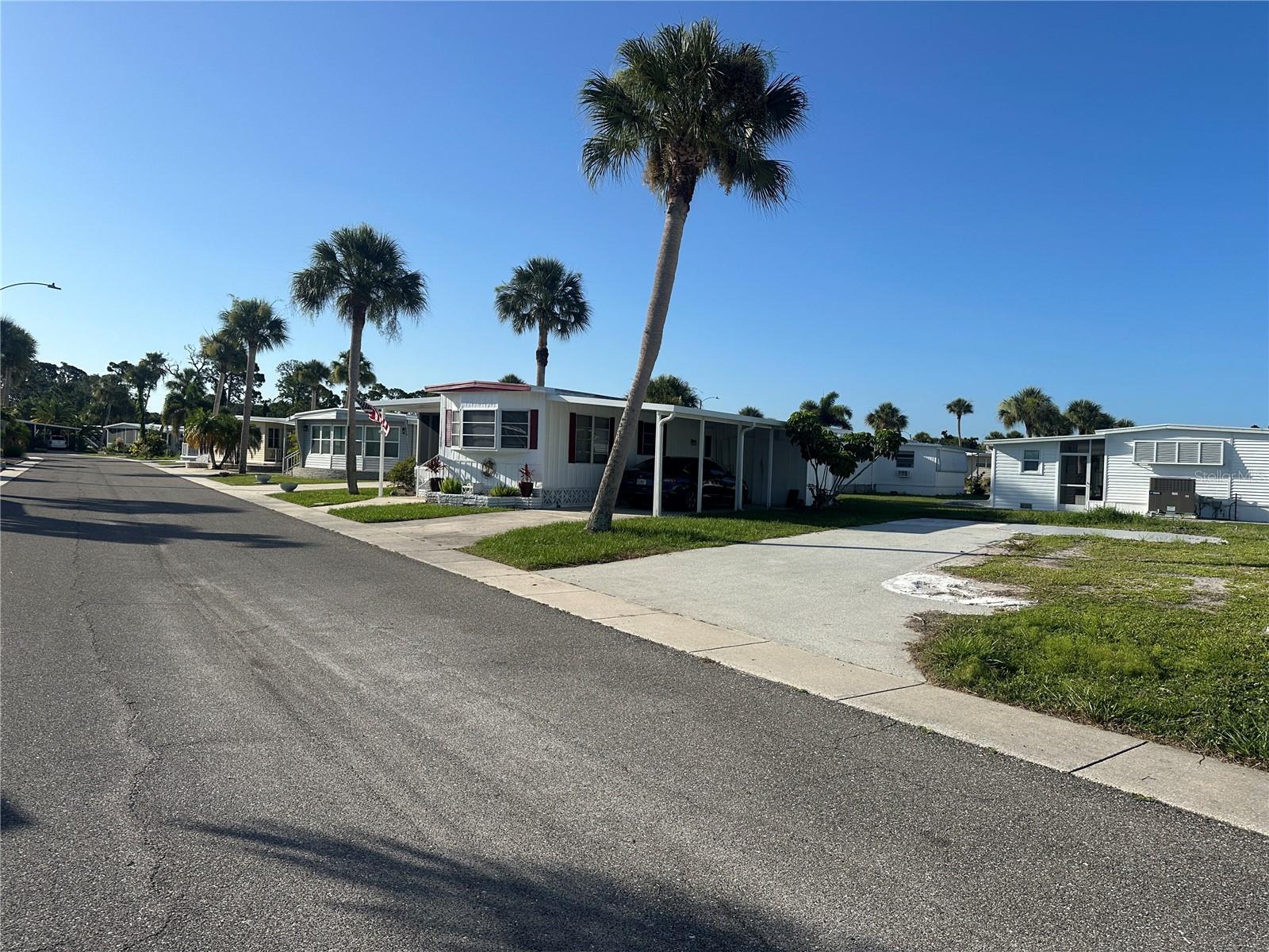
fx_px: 880
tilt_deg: -0.1
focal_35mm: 24
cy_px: 476
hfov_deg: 71.6
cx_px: 634
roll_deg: -2.3
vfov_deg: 56.8
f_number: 1.78
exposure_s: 1/6211
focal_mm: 6.86
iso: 80
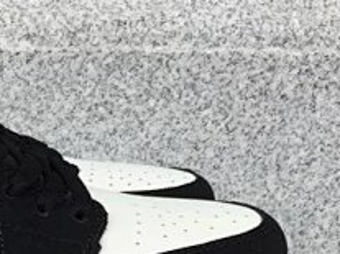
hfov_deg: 19.2
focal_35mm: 96
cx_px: -76
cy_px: 341
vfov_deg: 14.6
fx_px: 942
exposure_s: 1/309
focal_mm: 3.3
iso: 25
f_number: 2.4
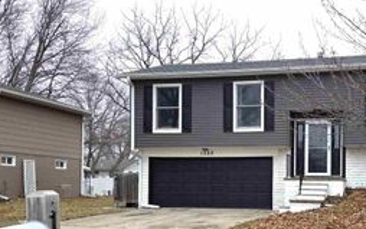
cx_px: 272
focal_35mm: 48
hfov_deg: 40.7
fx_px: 479
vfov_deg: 26.4
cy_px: 184
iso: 80
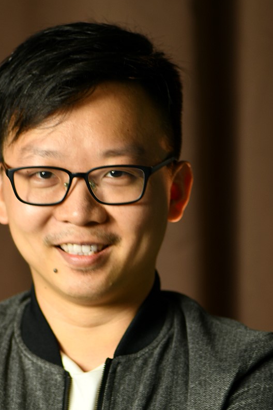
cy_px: 340
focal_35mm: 212
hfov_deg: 6.5
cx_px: 89
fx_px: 2411
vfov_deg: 9.7
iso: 200
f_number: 3
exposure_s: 1/15
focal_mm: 105
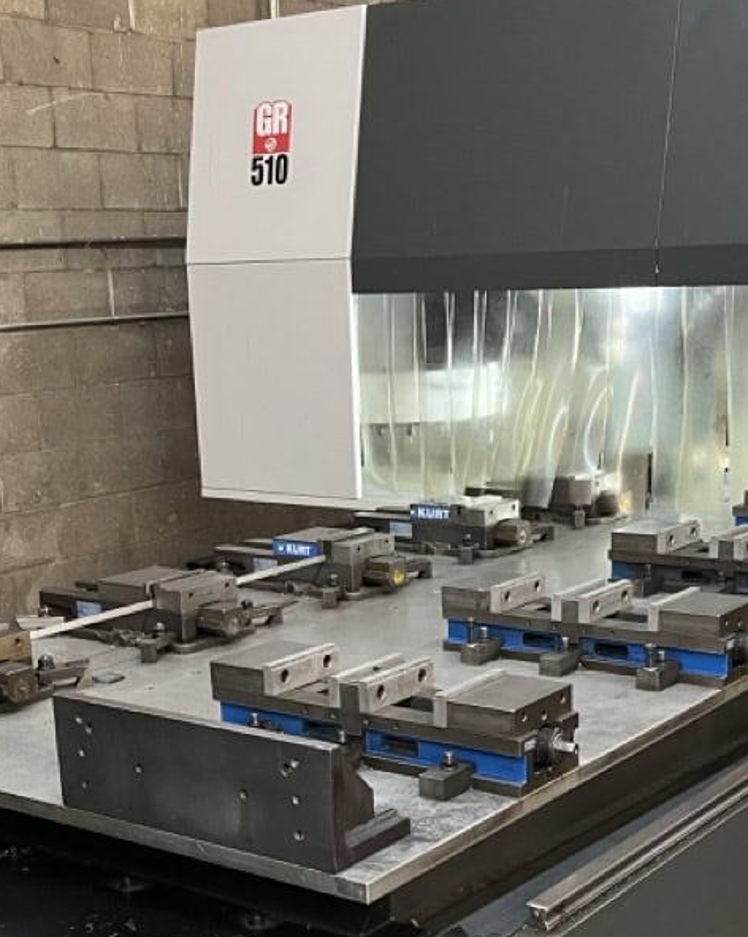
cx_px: 360
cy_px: 706
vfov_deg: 33.5
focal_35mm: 55
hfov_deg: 27.6
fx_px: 1524
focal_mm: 5.1
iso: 320
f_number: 1.6
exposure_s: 1/60
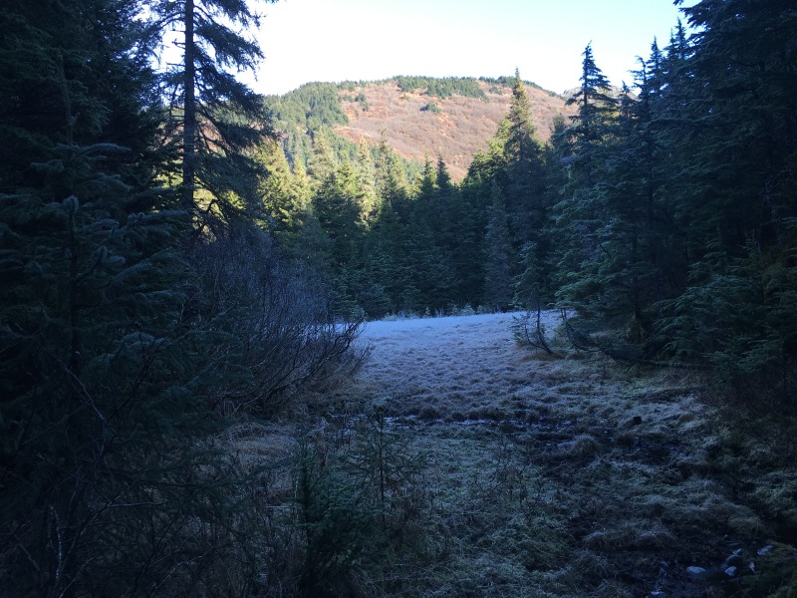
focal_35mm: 29
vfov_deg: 48.2
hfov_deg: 61.7
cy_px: 299
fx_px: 668
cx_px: 398
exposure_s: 1/120
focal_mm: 4.15
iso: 25
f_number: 2.2
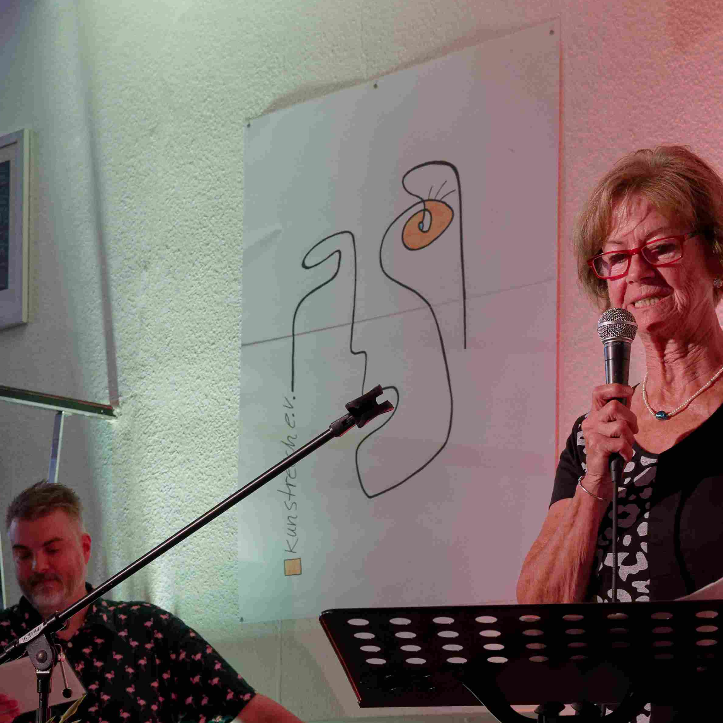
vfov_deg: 18.4
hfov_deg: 19.1
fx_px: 2150
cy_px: 791
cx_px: 396
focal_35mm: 91
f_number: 7.1
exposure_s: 1/50
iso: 1400
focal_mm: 43
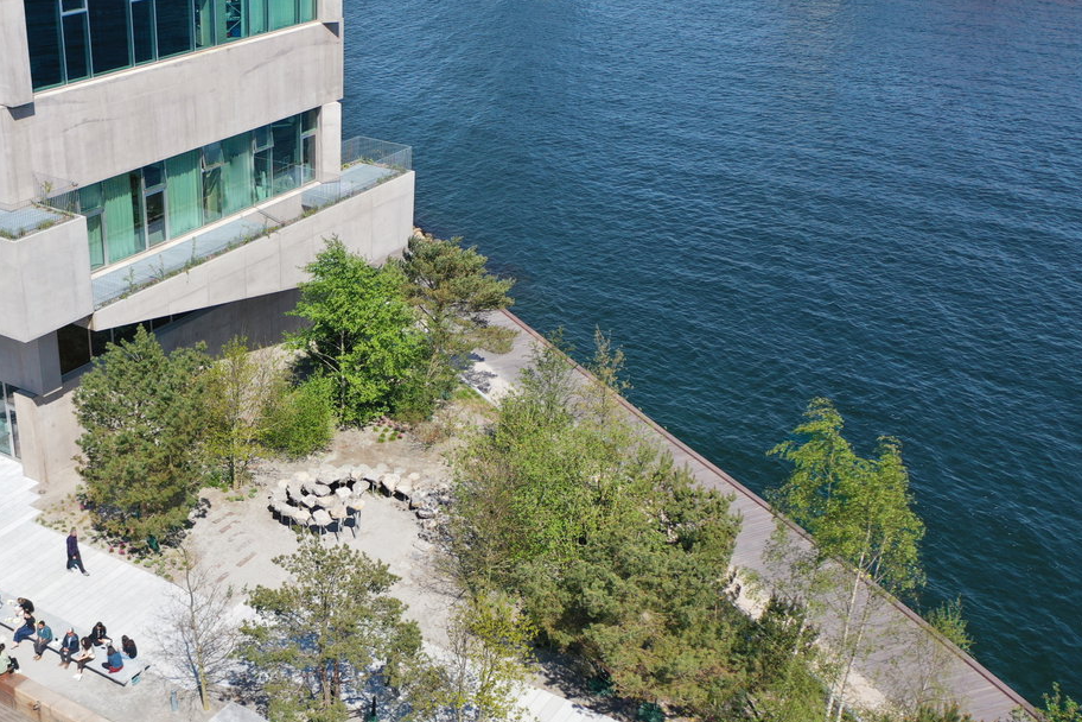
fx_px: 1292
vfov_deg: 31.1
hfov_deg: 44.7
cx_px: 349
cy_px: 438
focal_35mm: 43
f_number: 2.8
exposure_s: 1/2000
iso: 100
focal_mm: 10.26
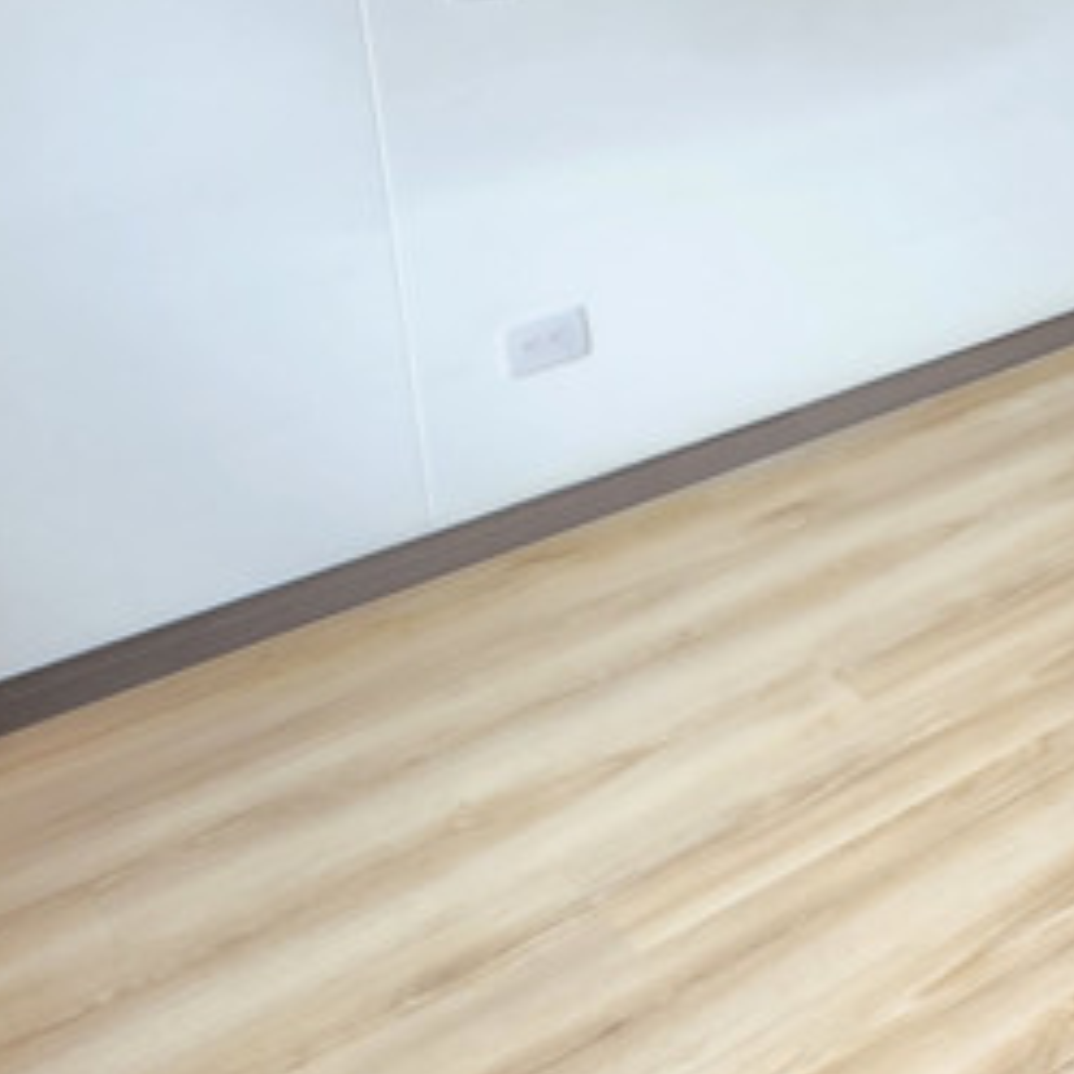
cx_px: 1481
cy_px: 100
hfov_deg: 27.1
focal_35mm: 50
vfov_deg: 32.3
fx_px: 1755
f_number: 1.9
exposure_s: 1/100
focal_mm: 2.2
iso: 250
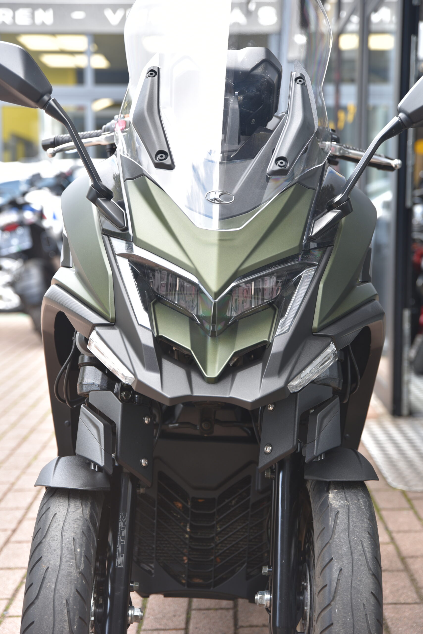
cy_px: 317
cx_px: 212
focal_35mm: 62
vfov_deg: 32.4
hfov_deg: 21.9
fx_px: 1092
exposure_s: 1/60
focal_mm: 62
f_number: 3.5
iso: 100
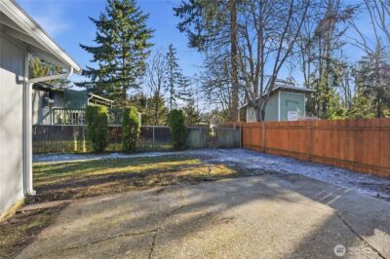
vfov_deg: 77.2
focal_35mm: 15
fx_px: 162
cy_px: 130
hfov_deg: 100.4
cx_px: 195
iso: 100
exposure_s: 1/200
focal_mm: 10
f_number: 9
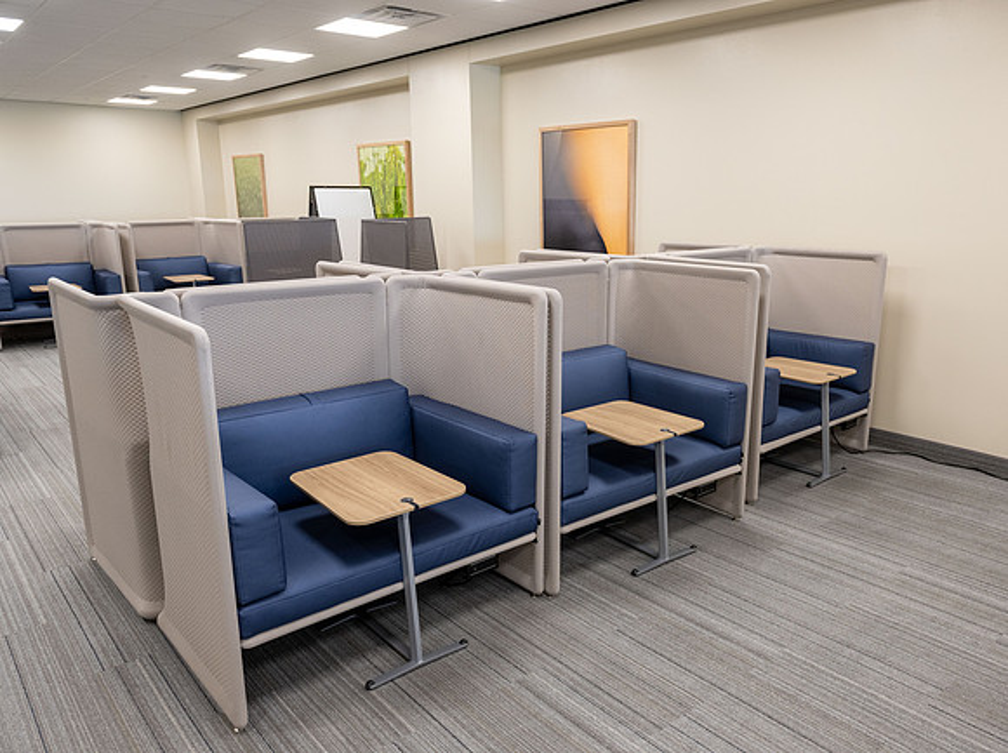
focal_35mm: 27
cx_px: 572
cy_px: 386
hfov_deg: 66.0
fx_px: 772
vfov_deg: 51.9
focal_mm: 24
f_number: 5
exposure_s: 1/80
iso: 1250
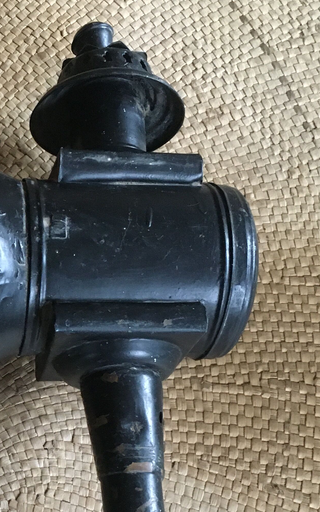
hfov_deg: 19.9
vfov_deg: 32.6
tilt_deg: -70.6
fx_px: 865
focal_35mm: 62
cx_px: -49
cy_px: 352
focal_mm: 4.15
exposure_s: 1/25
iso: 250
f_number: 2.2
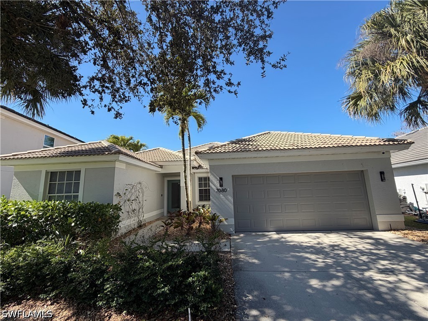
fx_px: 173
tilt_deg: +9.4
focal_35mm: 14
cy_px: 160
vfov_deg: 85.7
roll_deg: +2.8
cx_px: 214
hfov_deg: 102.1
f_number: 2.2
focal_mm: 2.22
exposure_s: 1/717
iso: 40
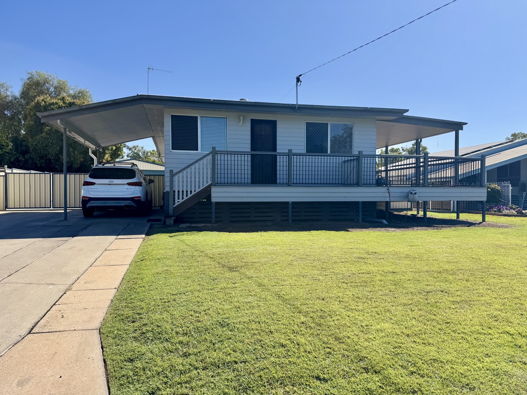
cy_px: 198
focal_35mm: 24
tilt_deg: +0.7
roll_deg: +1.0
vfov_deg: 56.8
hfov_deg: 71.6
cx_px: 264
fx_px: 365
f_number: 1.78
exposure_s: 1/4310
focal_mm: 6.76
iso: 80
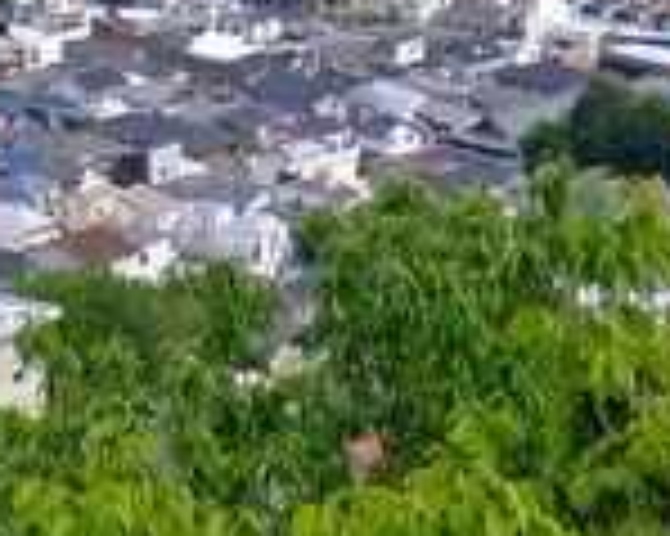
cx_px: -40
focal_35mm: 170
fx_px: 3369
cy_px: -588
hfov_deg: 11.2
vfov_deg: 8.5
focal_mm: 18
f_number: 2
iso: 250
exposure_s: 1/8000
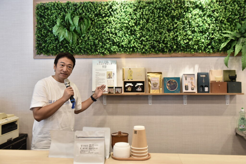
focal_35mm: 32
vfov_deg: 41.2
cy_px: 82
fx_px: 219
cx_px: 123
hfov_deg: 58.7
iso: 2500
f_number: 6.3
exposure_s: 1/125
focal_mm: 32
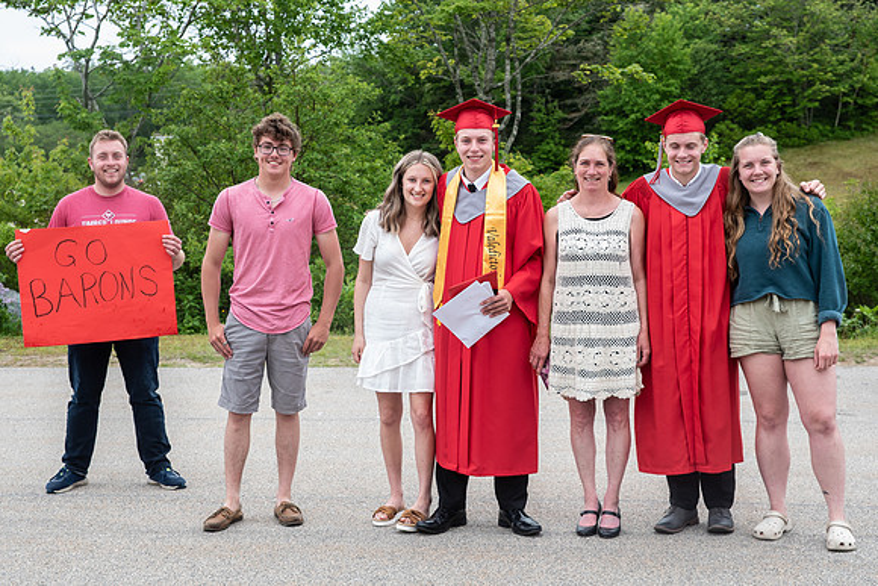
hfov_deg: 28.0
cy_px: 295
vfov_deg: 18.9
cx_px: 452
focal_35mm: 72
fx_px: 1759
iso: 500
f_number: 5
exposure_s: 1/320
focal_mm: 60
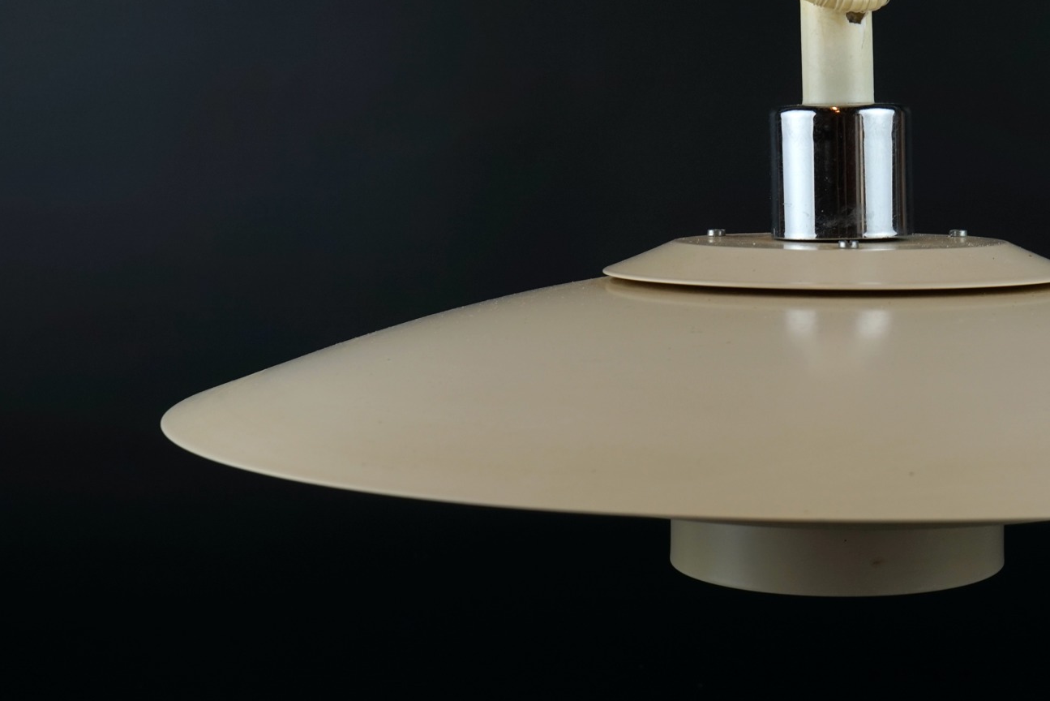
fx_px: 1925
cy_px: 303
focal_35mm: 66
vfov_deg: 20.6
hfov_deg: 29.9
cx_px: 821
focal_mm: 38
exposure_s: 1/125
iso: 100
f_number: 8
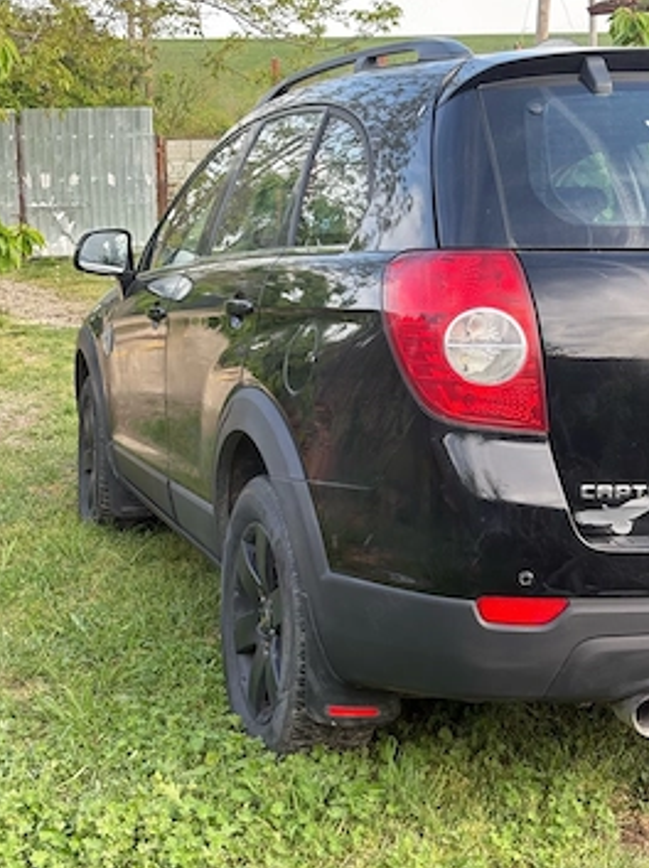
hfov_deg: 24.8
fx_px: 1478
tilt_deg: -11.9
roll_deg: +0.3
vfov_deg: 32.7
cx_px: 300
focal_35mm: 59
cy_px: 401
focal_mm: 5.96
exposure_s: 1/242
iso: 64
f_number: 1.6
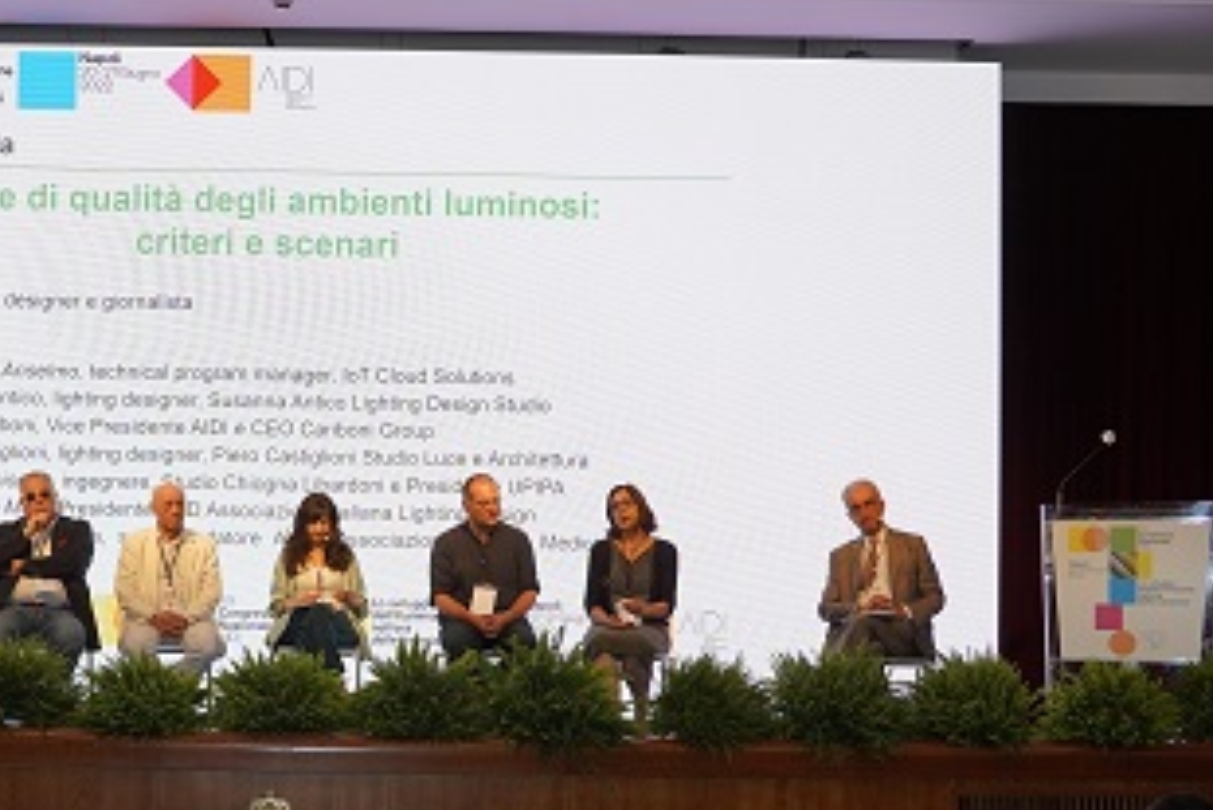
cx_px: 293
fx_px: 1955
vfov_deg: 23.2
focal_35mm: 58
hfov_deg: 33.7
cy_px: 585
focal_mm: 24
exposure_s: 1/60
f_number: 4
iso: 500
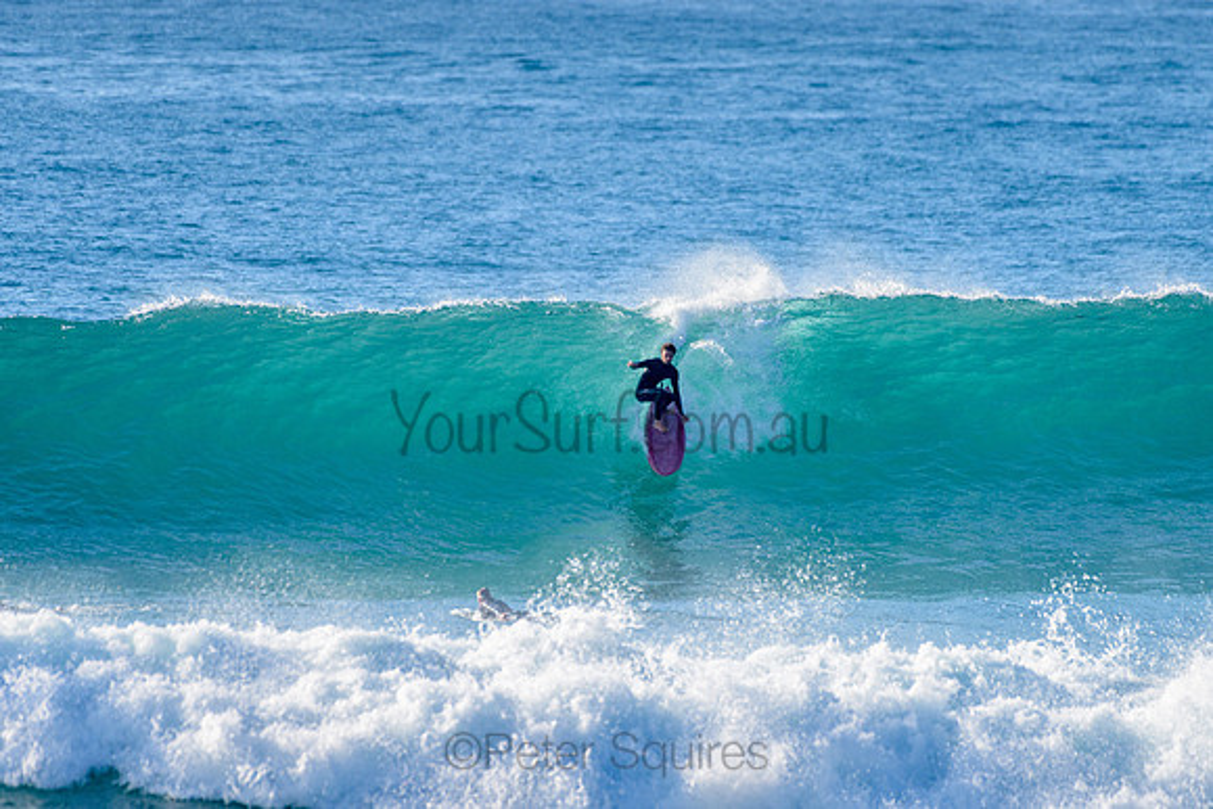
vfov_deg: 2.2
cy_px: 404
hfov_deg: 3.4
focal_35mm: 613
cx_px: 606
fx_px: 20666
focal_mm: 500
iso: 200
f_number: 5.6
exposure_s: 1/2000
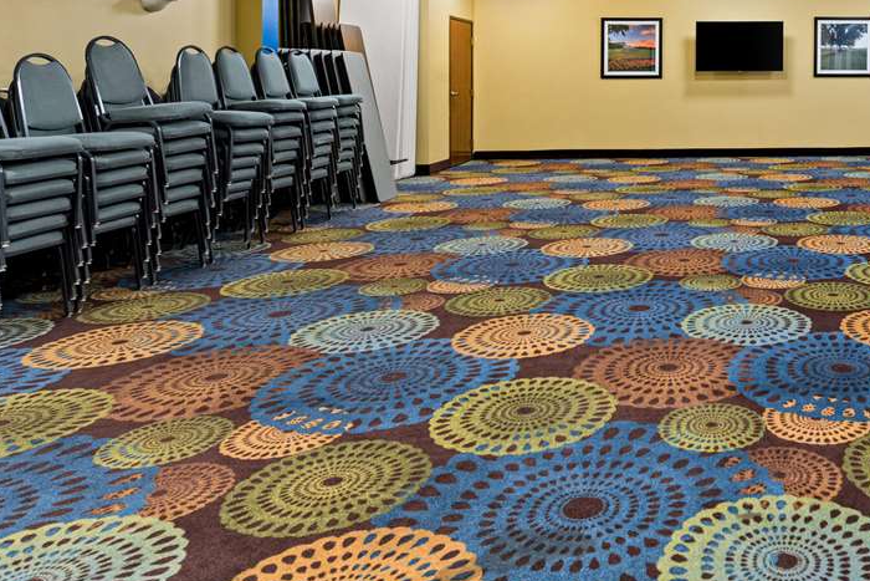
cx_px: 746
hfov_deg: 55.5
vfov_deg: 41.5
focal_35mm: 30
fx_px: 725
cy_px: 105
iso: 320
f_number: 8
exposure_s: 1
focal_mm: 14
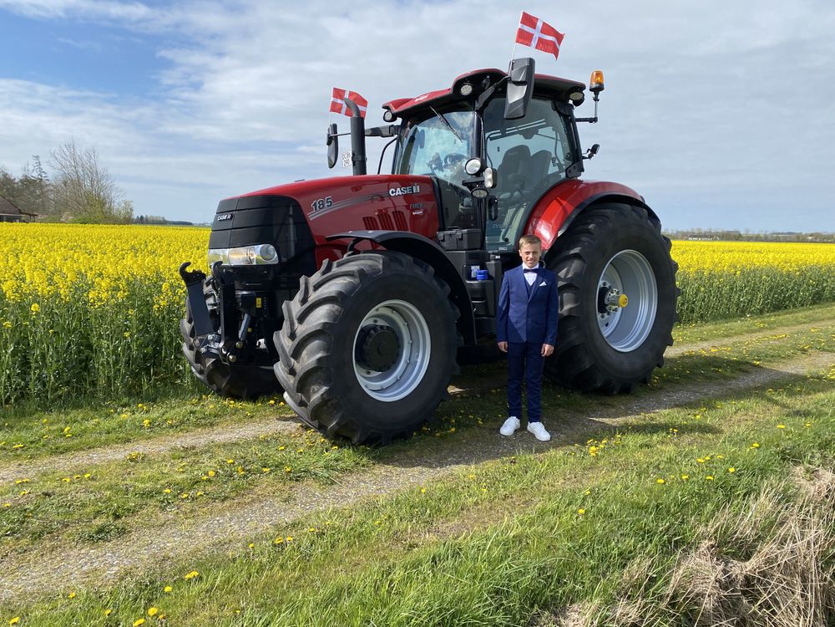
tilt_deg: -7.2
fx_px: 627
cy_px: 314
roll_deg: -1.4
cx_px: 418
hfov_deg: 67.3
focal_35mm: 26
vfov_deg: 53.1
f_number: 1.8
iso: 32
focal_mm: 4.25
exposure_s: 1/2315
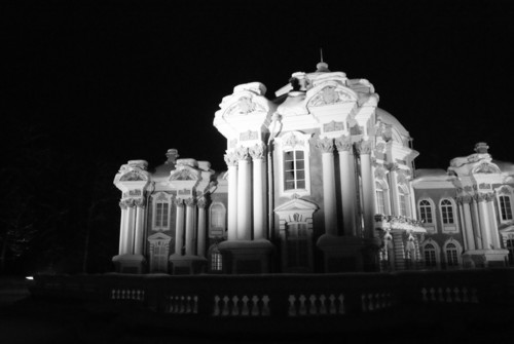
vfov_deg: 48.1
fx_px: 386
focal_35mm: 27
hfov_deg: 67.3
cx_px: 257
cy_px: 172
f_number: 5.6
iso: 3200
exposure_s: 1/50
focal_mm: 18
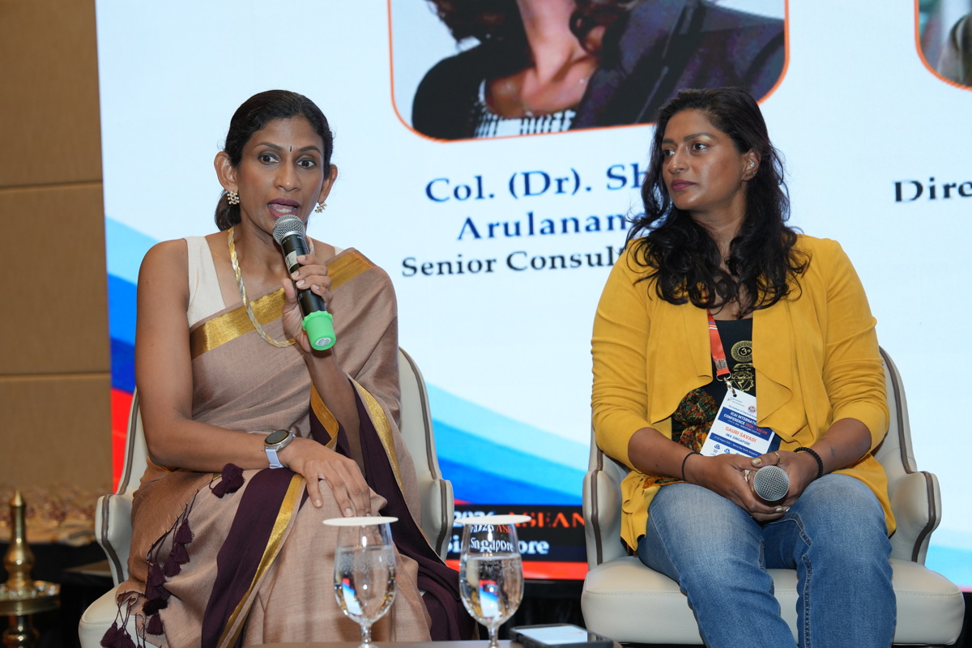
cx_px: 486
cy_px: 324
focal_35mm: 70
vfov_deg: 19.5
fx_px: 1890
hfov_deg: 28.8
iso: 1600
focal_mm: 70
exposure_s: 1/200
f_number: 5
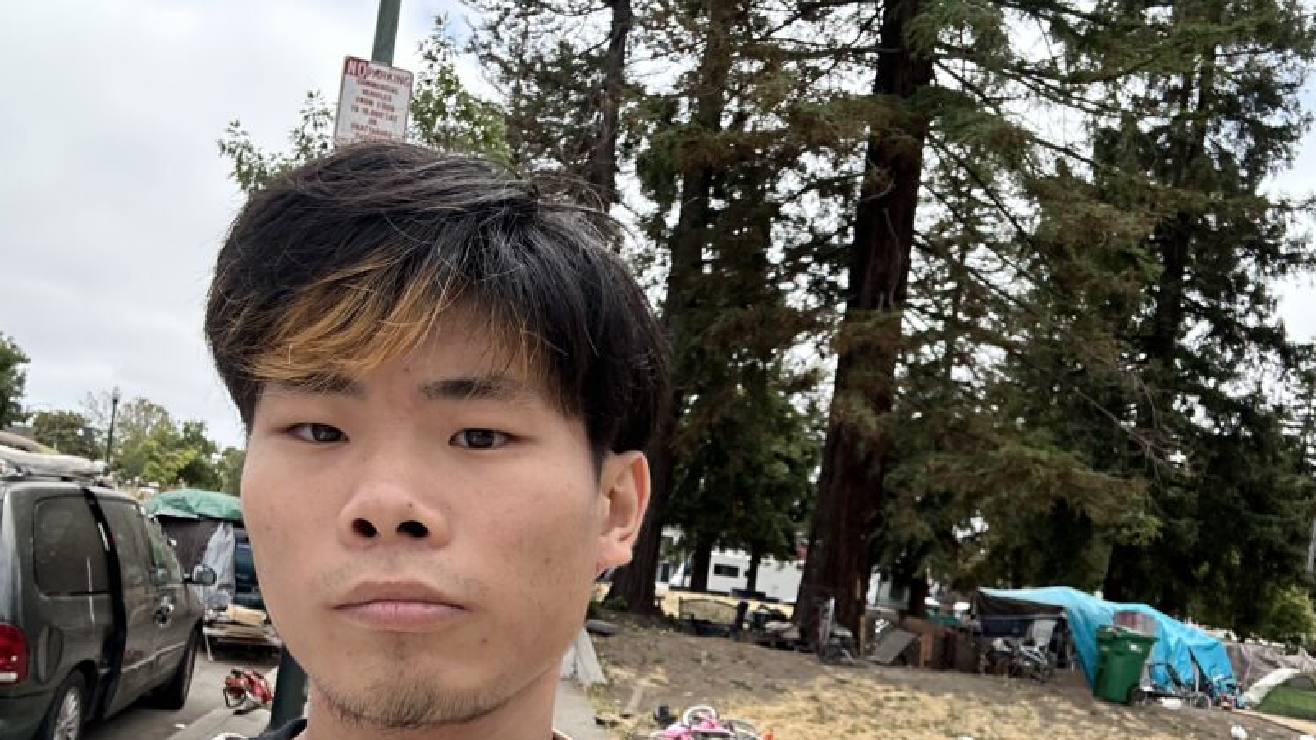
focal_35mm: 32
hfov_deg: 60.8
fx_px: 1117
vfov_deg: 35.7
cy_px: 571
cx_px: 753
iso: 25
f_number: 1.9
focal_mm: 2.69
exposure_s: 1/981
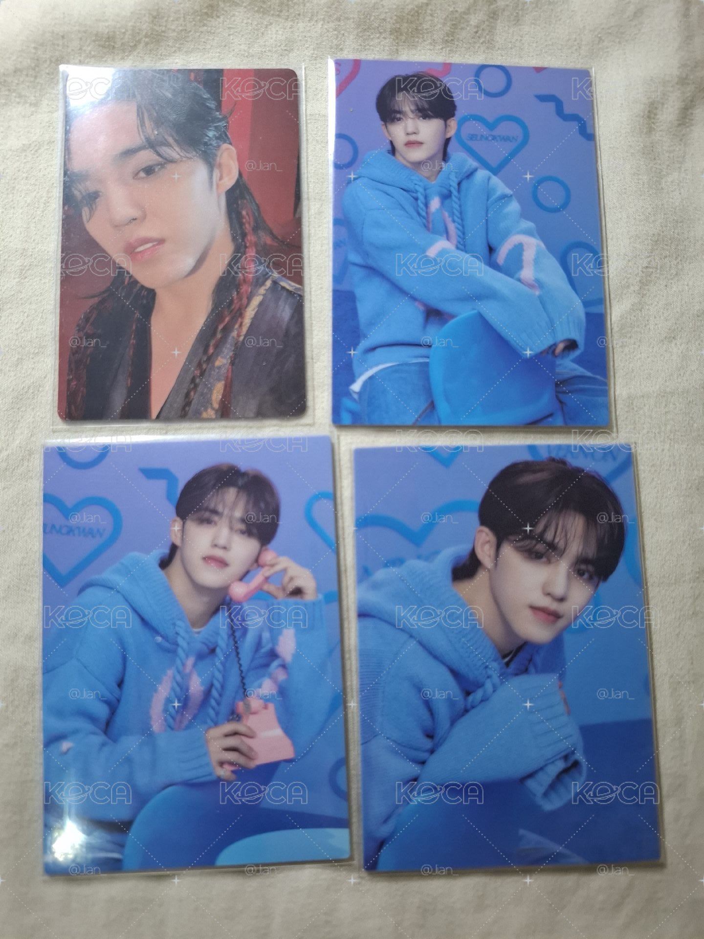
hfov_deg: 58.9
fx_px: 624
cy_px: 470
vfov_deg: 73.9
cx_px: 352
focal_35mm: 23
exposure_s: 1/40
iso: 250
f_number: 1.8
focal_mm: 5.54
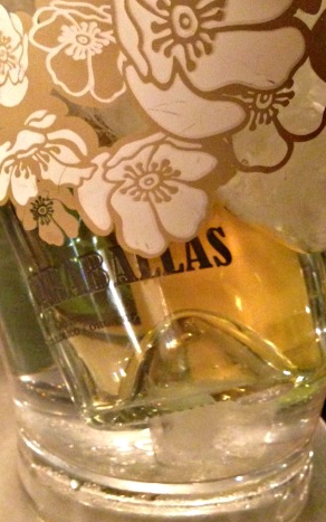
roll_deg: -3.1
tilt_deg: -14.9
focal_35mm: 40
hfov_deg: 32.0
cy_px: 281
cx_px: 165
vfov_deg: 49.2
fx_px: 568
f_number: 2.4
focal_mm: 4.12
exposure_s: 1/15
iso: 500
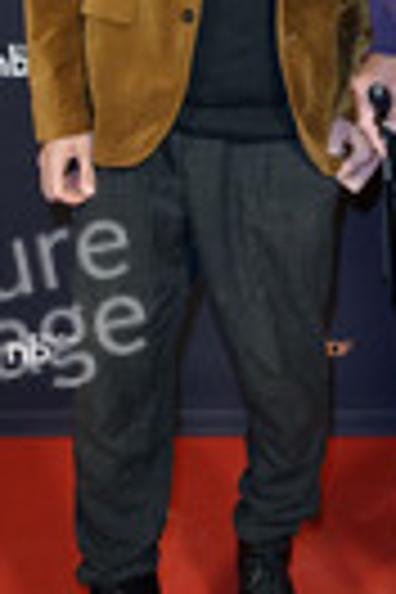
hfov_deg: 16.3
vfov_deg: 24.3
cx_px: 405
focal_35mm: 82
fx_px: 1353
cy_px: 104
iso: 2000
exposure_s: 1/200
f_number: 6.3
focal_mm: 27
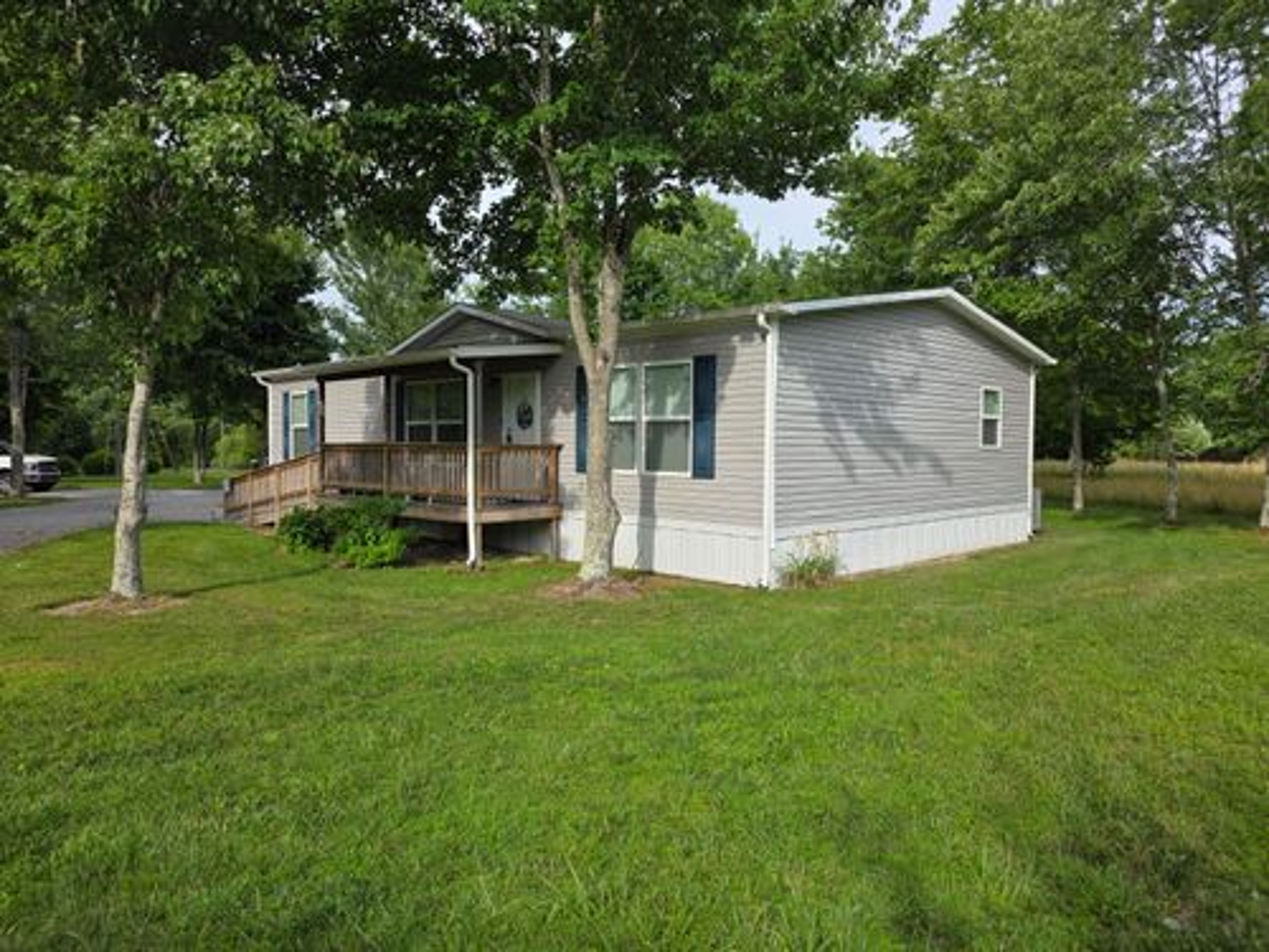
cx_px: 634
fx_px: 843
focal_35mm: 23
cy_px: 476
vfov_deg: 58.9
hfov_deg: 73.9
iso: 80
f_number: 1.7
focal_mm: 6.3
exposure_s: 1/2531
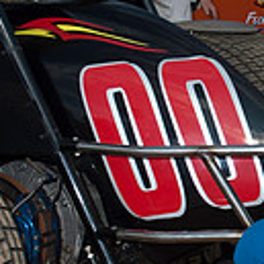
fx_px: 1337
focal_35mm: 155
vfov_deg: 11.3
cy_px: 164
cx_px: 391
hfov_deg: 10.9
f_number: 7.1
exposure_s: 1/250
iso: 100
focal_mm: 27
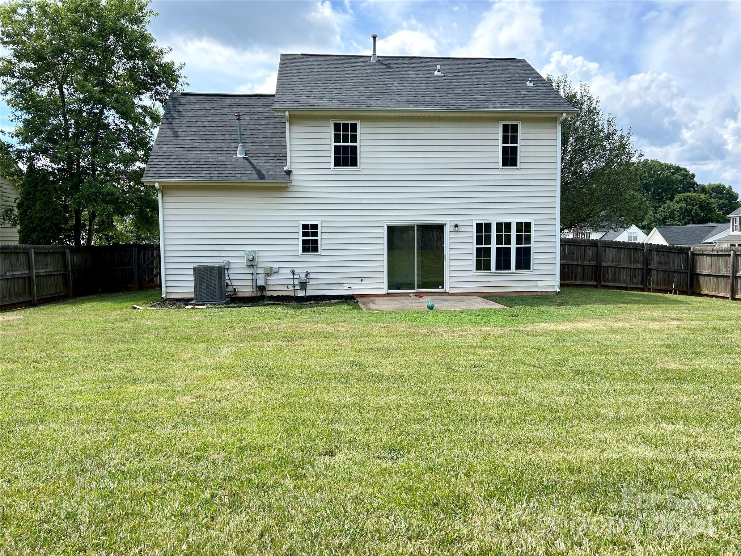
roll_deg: +1.3
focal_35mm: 26
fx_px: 557
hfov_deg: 67.3
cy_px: 278
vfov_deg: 53.1
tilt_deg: -3.5
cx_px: 370
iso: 50
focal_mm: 5.7
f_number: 1.5
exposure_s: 1/1597
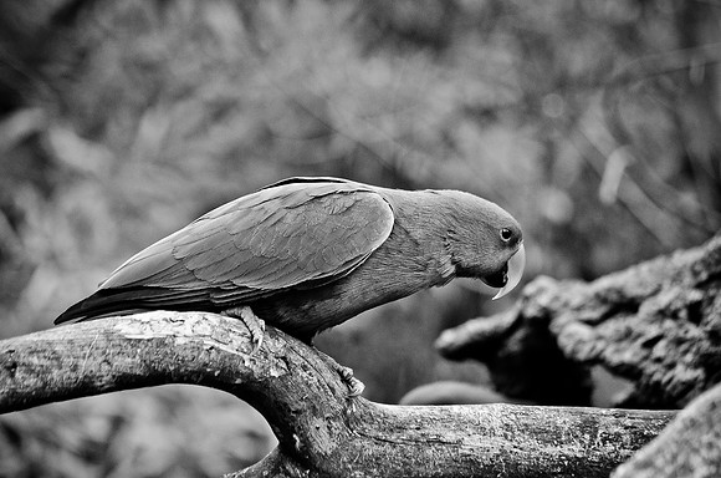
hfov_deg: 5.7
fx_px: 7194
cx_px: 360
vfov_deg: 3.8
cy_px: 239
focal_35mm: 360
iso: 1100
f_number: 5
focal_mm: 240
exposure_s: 1/500
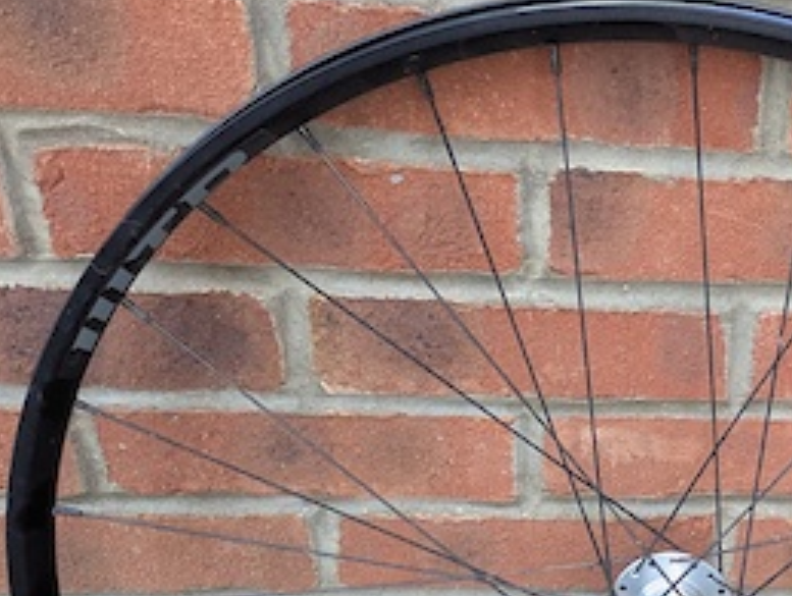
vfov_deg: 18.6
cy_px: 773
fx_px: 1695
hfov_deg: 24.1
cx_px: 923
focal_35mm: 74
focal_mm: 6.81
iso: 314
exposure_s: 1/422
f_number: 1.85
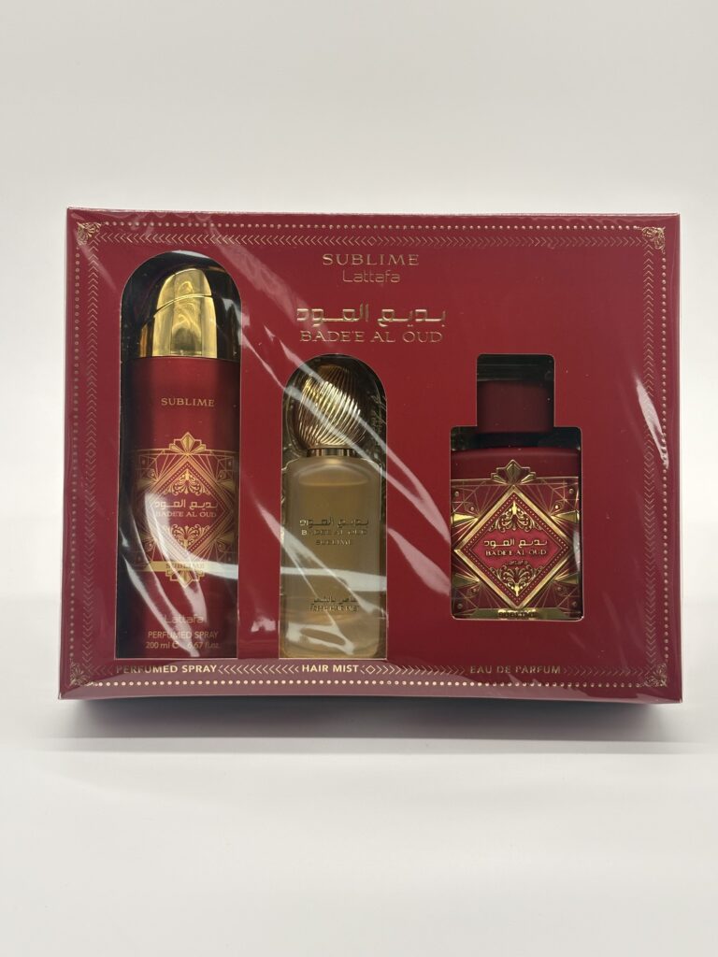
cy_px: 478
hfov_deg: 28.0
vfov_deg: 36.8
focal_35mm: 52
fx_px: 1438
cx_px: 359
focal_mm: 5.96
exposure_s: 1/298
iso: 32
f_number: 1.6
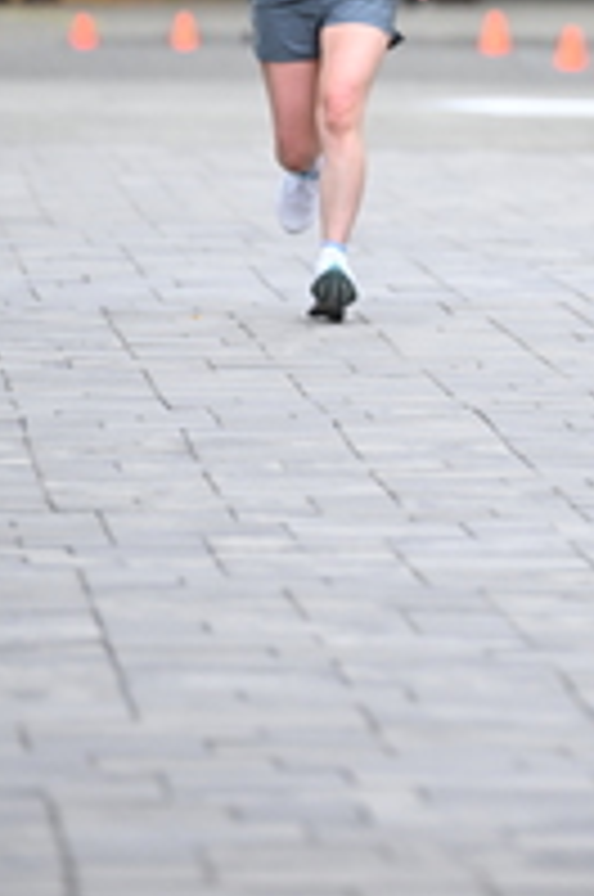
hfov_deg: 2.5
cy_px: -212
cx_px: 776
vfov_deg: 3.7
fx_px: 13758
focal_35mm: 554
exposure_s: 1/2000
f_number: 2.8
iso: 640
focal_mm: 200
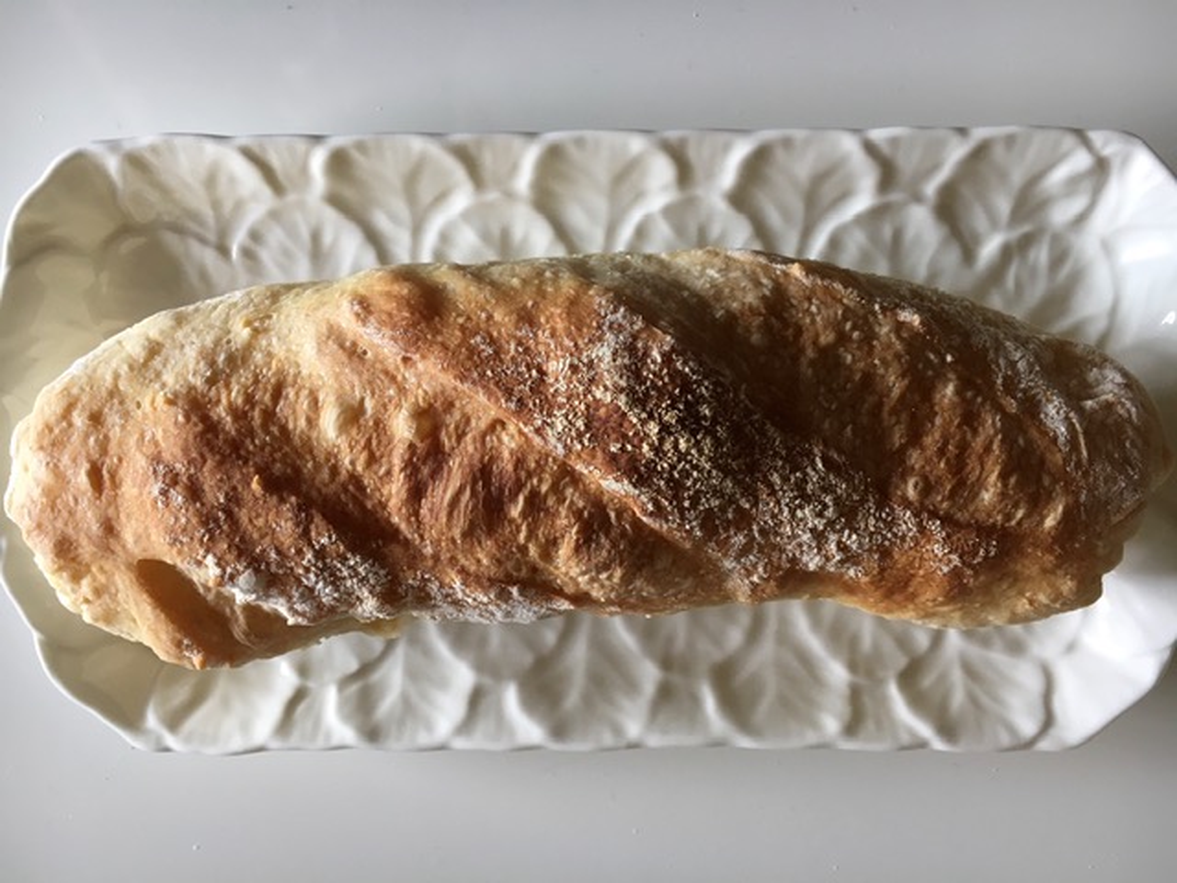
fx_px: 986
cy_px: 442
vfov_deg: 48.2
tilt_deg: -81.2
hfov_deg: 61.7
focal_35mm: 29
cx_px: 588
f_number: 2.2
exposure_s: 1/30
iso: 50
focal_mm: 4.15
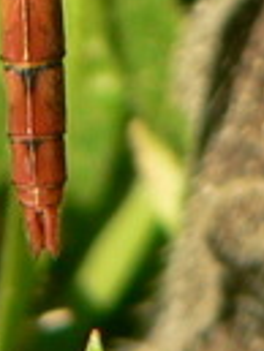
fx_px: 5848
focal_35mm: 576
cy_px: -479
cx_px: -34
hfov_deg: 2.6
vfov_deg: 3.4
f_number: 4
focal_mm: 14.4
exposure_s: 1/320
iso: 80
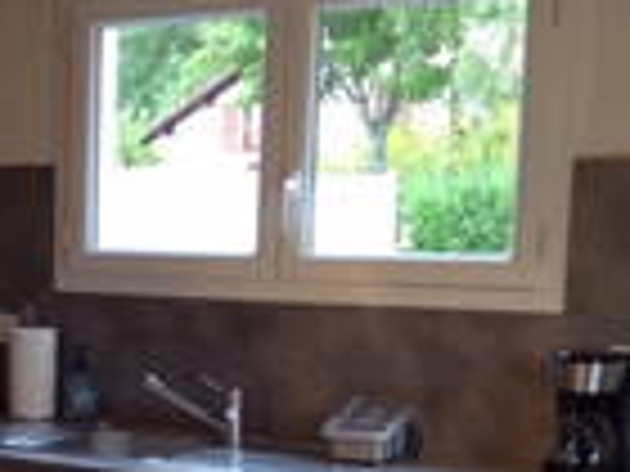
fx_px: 1492
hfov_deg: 22.7
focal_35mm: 82
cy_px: 418
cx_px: -27
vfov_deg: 17.7
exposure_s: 1/25
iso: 40
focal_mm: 3.3
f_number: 2.4
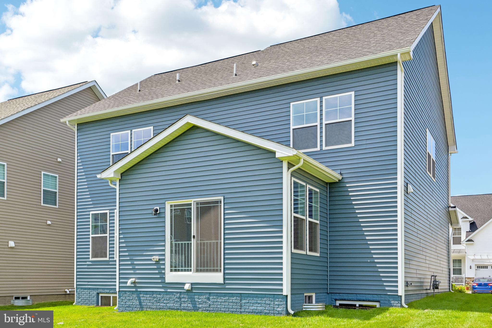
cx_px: 246
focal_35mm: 35
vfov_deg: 37.8
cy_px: 164
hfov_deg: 54.4
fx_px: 478
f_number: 8
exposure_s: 1/2000
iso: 400
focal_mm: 35
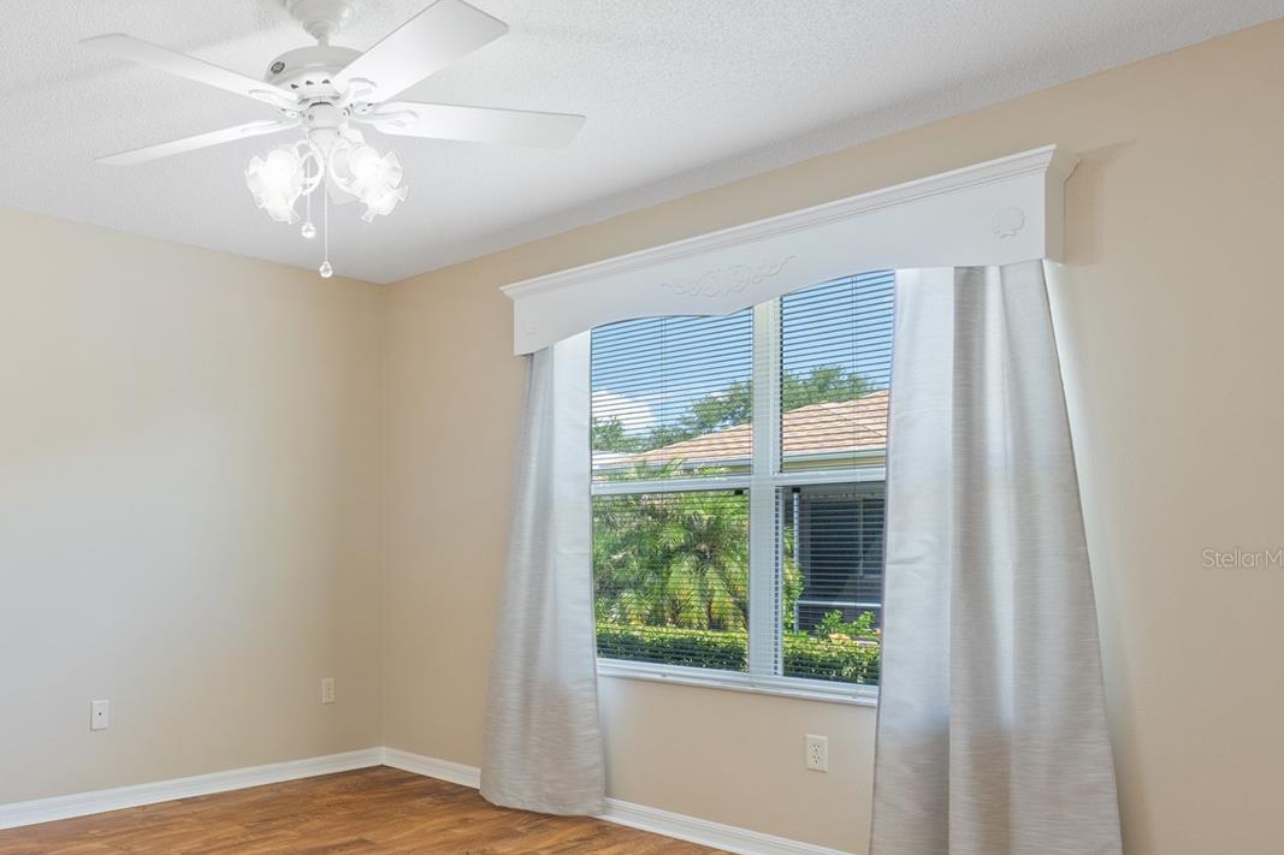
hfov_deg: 64.0
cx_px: 347
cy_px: 558
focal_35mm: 27
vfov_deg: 47.3
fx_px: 963
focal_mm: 12
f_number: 8
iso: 320
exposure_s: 1/1.43
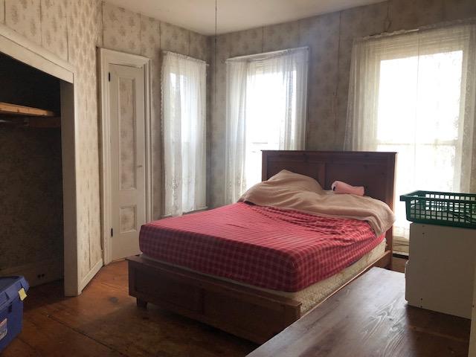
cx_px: 238
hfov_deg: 63.4
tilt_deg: -5.8
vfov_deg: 49.7
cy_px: 178
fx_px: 385
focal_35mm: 28
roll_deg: -0.5
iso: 20
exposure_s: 1/30
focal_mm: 3.99
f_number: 1.8
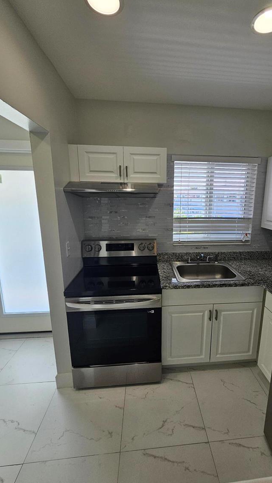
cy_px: 235
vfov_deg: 103.0
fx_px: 192
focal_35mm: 15
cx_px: 164
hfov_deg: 69.8
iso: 64
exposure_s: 1/120
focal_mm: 2.2
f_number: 2.2
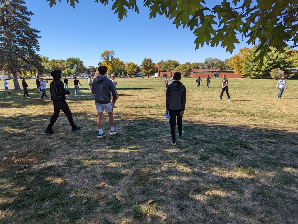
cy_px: 112
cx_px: 149
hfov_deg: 71.5
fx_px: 207
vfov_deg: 56.9
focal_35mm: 24
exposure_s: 1/1550
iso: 45
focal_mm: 6.81
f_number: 1.85
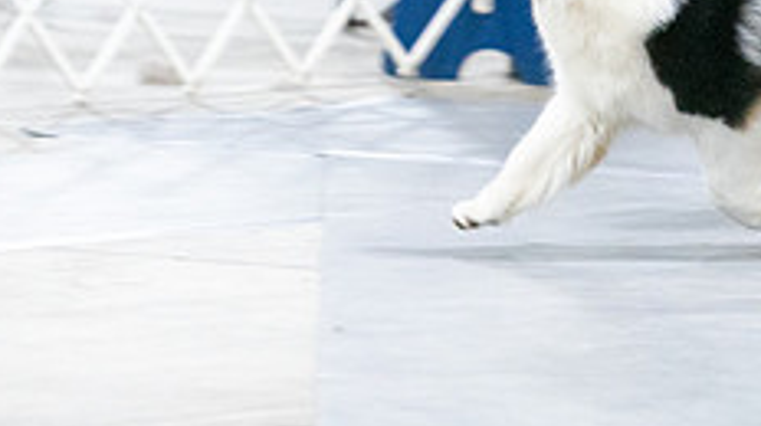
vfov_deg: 2.0
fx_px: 12298
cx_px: 379
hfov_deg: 3.5
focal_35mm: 610
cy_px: -252
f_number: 2.8
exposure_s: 1/200
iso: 4000
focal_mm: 200
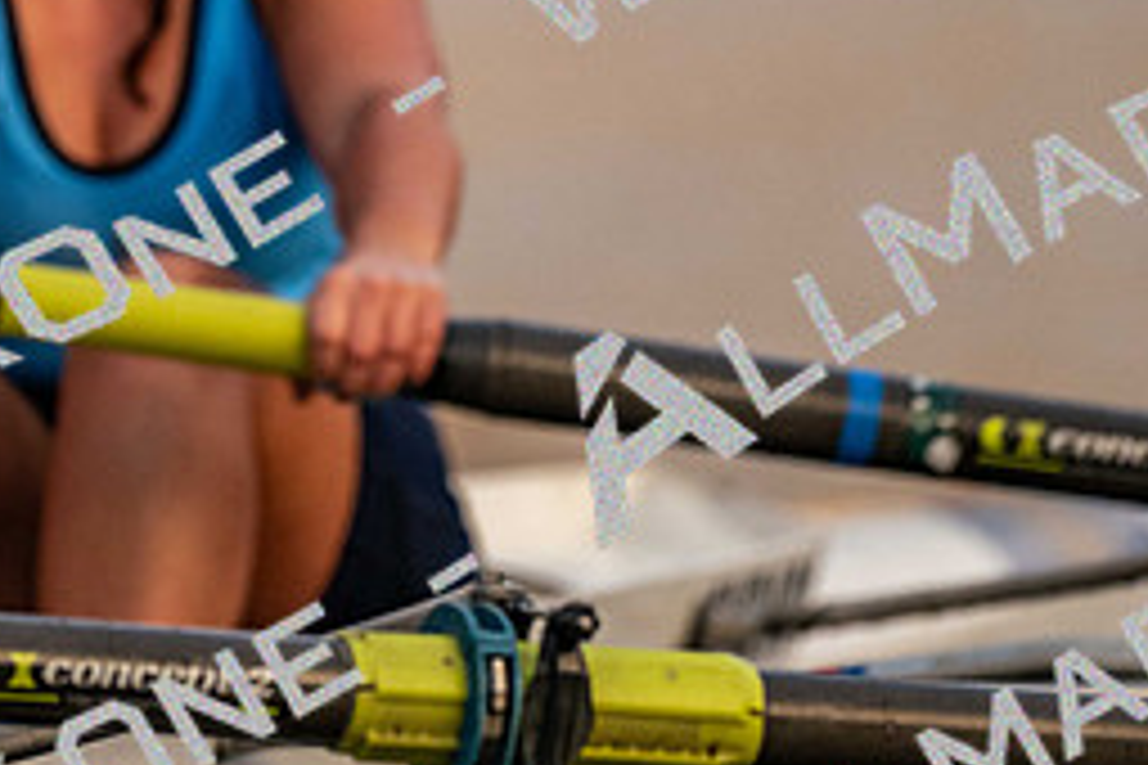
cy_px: 119
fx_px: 43525
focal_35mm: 1365
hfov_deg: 1.5
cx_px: 189
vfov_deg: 1.0
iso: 2200
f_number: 4
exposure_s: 1/2500
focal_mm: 600
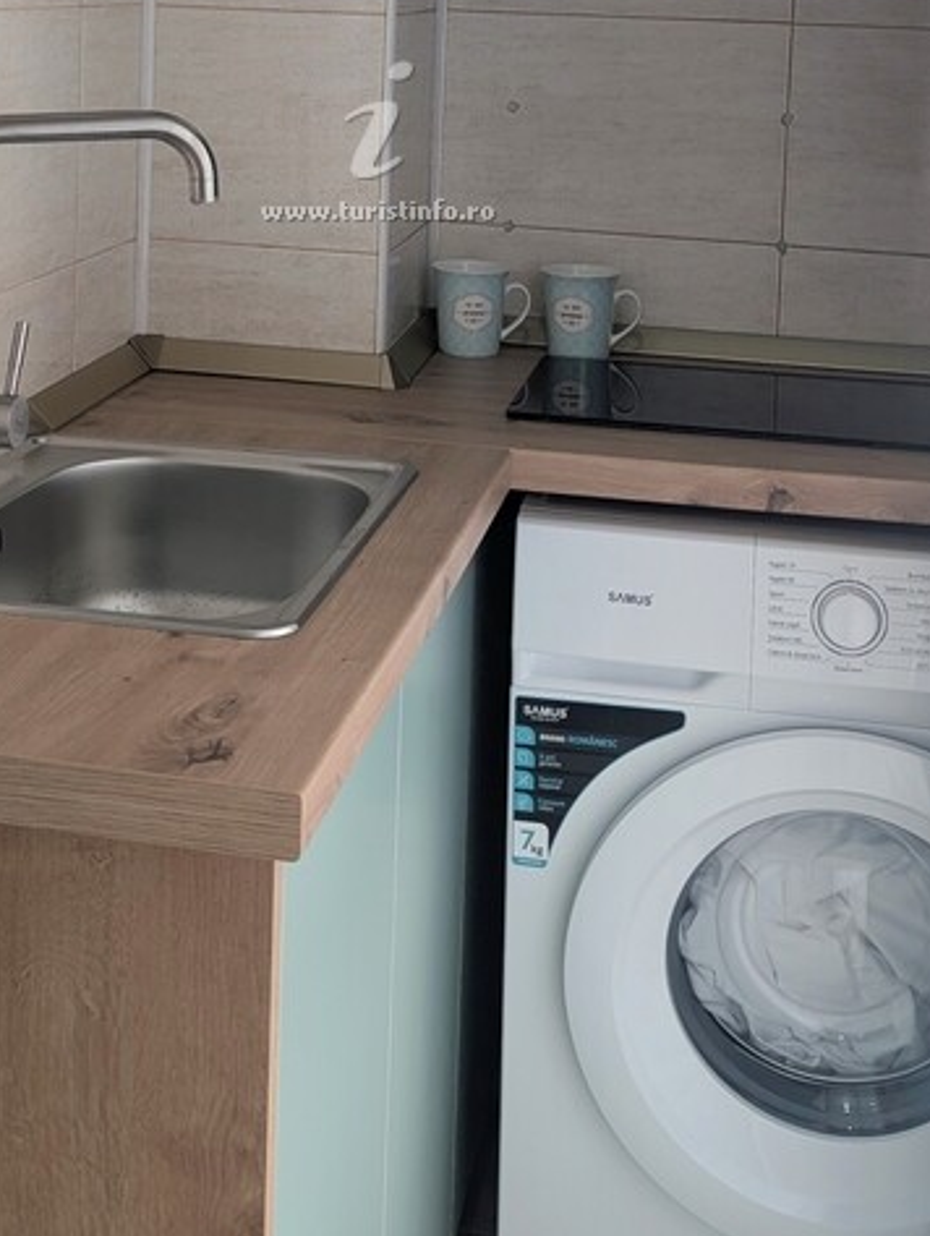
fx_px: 1859
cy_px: 86
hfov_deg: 28.0
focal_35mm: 52
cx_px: 325
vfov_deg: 34.4
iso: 21
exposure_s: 1/38.1
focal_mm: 6.9
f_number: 1.68
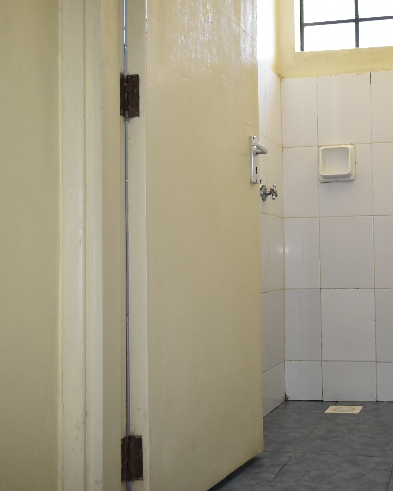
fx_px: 654
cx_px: 305
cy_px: 243
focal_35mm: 45
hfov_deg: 32.7
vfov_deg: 41.2
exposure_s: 1/60
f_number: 4
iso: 800
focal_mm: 20
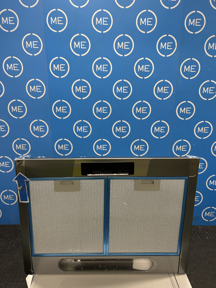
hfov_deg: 53.1
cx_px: 108
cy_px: 144
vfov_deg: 67.3
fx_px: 216
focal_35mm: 26
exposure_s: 1/100
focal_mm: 5.7
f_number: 1.5
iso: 125
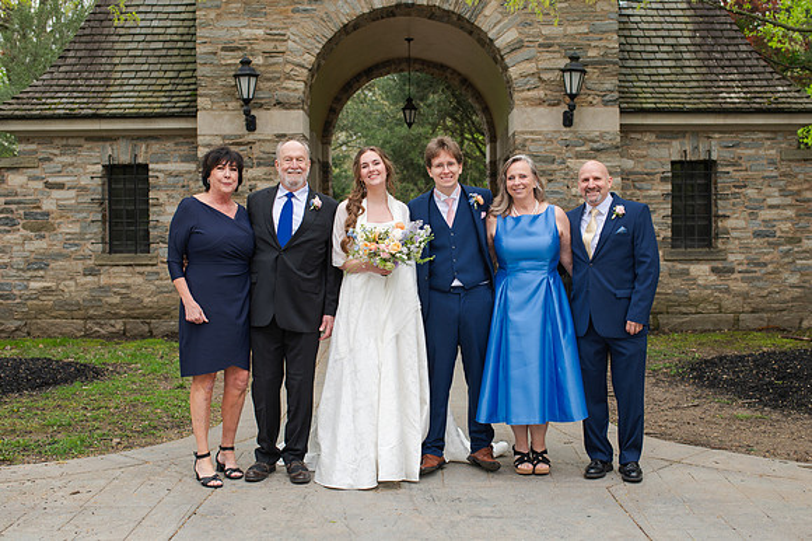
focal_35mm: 44
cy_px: 286
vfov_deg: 30.8
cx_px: 421
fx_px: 981
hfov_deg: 45.0
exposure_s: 1/320
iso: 140
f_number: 3.2
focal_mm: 35
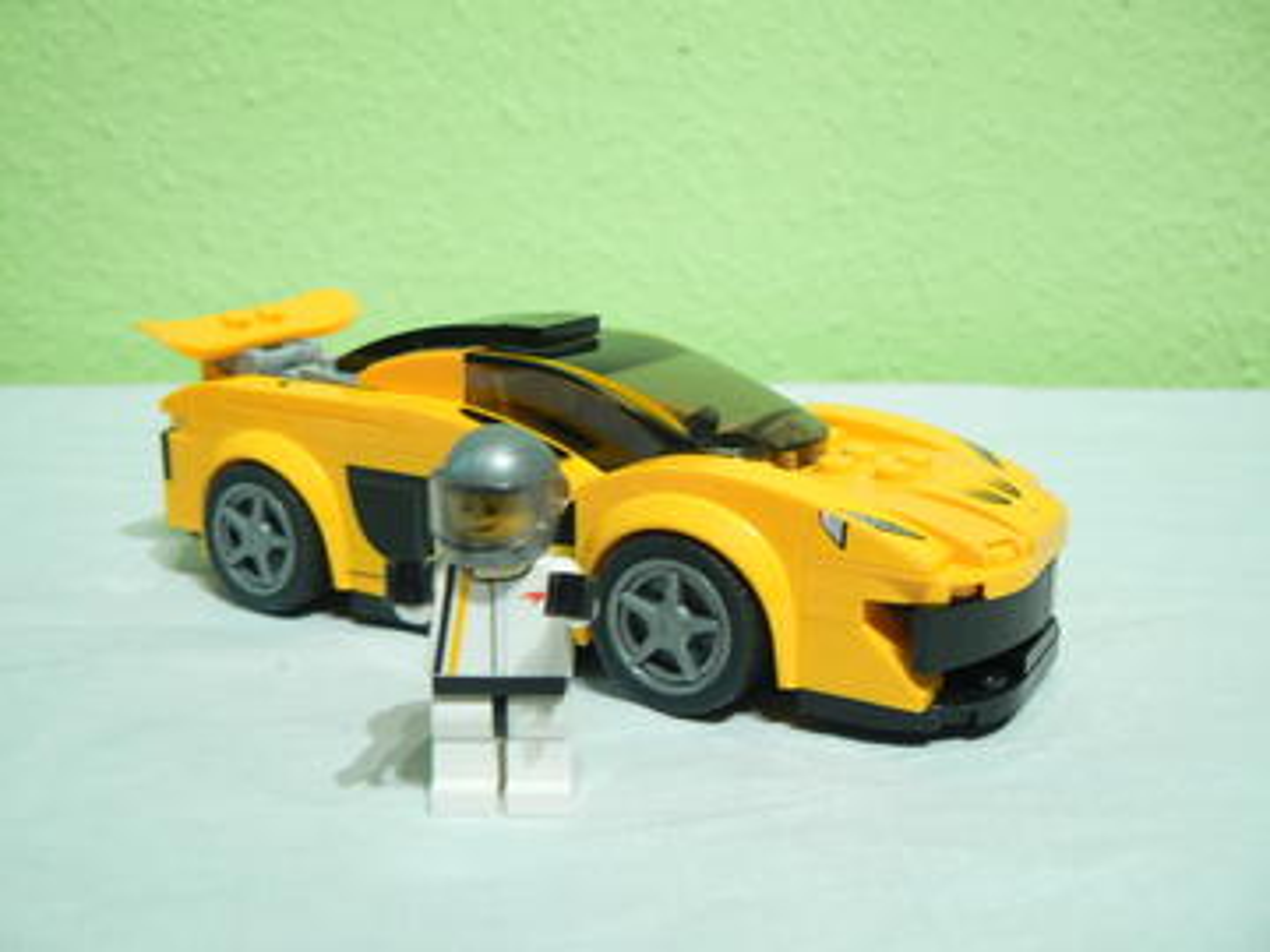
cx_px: 635
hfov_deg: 51.4
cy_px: 476
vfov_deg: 39.7
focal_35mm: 36
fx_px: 1321
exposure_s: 1/8
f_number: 2.8
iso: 100
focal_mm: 6
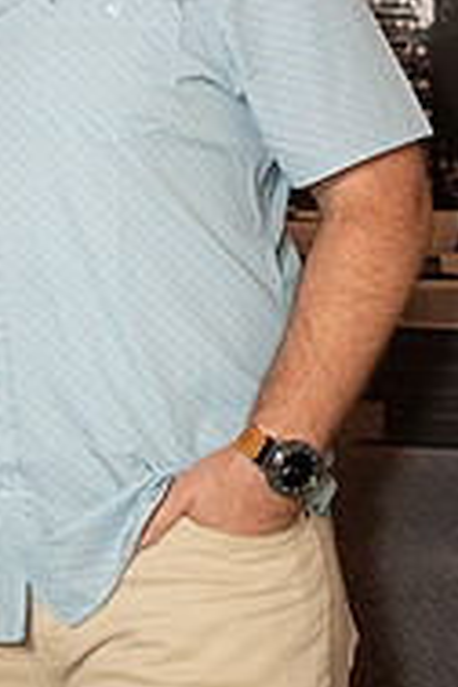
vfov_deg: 14.2
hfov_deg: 9.4
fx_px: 2748
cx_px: -69
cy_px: 200
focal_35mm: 144
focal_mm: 60.4
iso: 1000
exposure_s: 1/160
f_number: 2.8
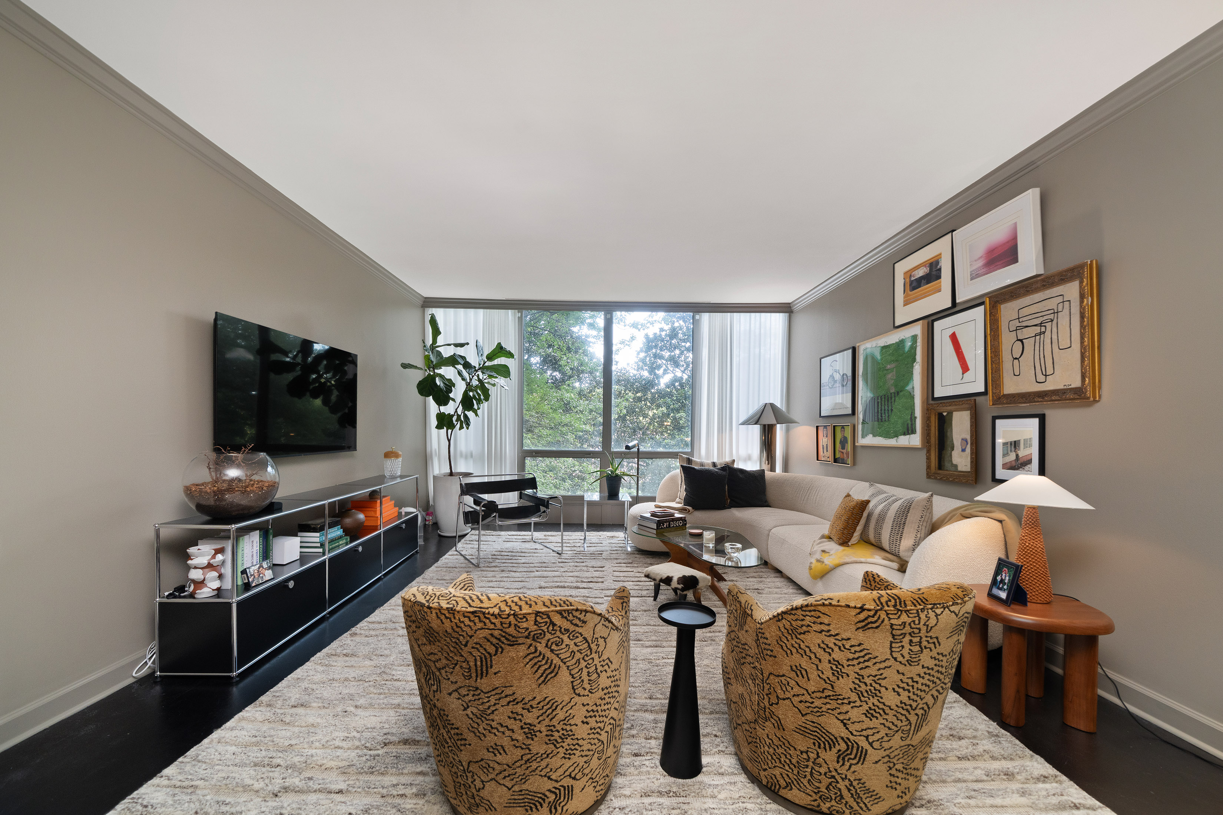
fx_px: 442
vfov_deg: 85.4
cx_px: 612
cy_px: 408
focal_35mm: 13
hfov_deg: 108.3
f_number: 8
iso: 800
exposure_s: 1/2
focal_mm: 13
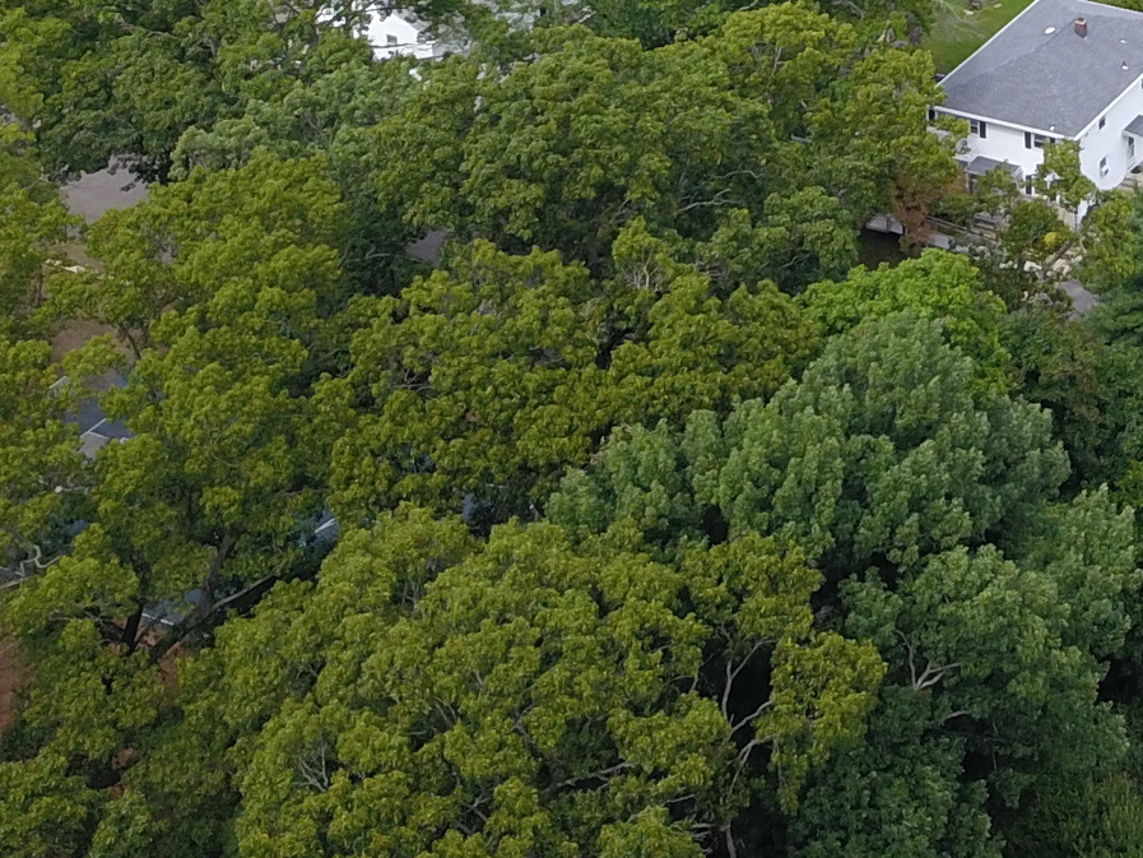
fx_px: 2939
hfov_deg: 20.8
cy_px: -594
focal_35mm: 89
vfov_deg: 14.9
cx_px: 1296
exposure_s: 1/690
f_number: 2.2
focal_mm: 4.7
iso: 100
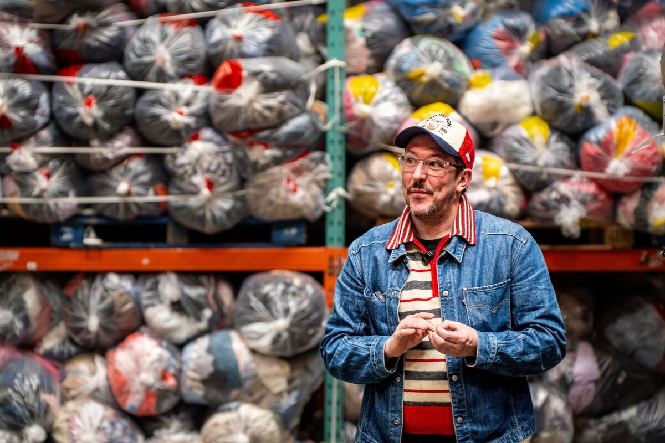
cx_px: 332
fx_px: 2401
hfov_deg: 15.8
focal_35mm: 130
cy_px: 222
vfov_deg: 10.5
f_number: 3.2
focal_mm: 130
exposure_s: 1/80
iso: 800
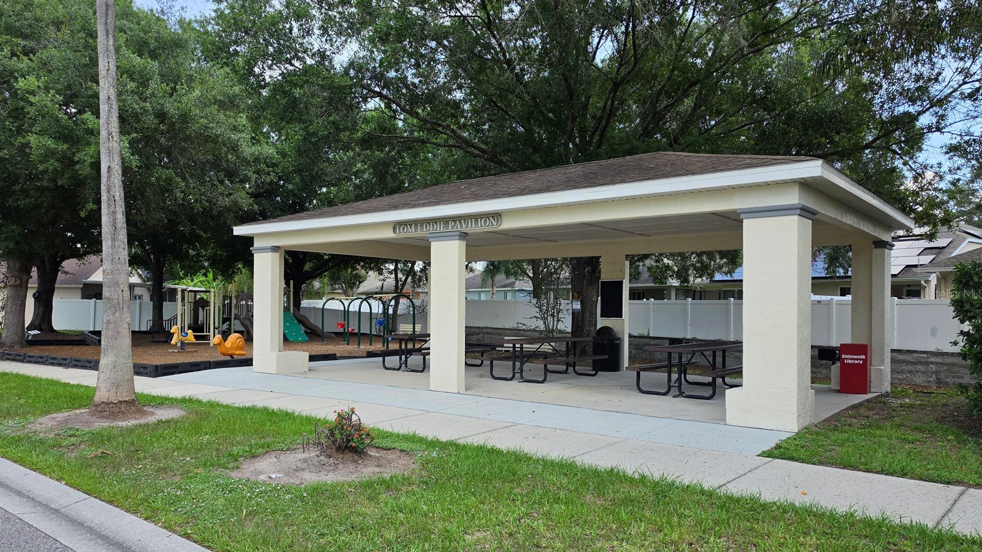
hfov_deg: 71.9
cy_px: 294
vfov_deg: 44.4
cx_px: 479
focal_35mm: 26
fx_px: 677
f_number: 1.4
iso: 64
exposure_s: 1/2874
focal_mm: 6.5
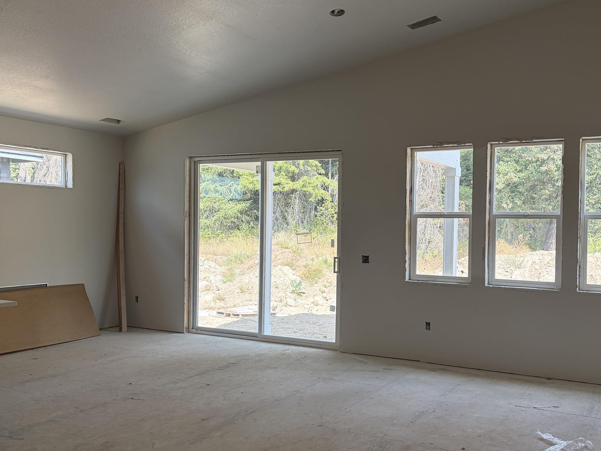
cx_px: 371
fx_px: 573
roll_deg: -1.3
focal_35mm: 33
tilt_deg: +0.1
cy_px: 234
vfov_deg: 42.9
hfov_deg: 54.8
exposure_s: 1/357
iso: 64
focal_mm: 5.96
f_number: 1.6
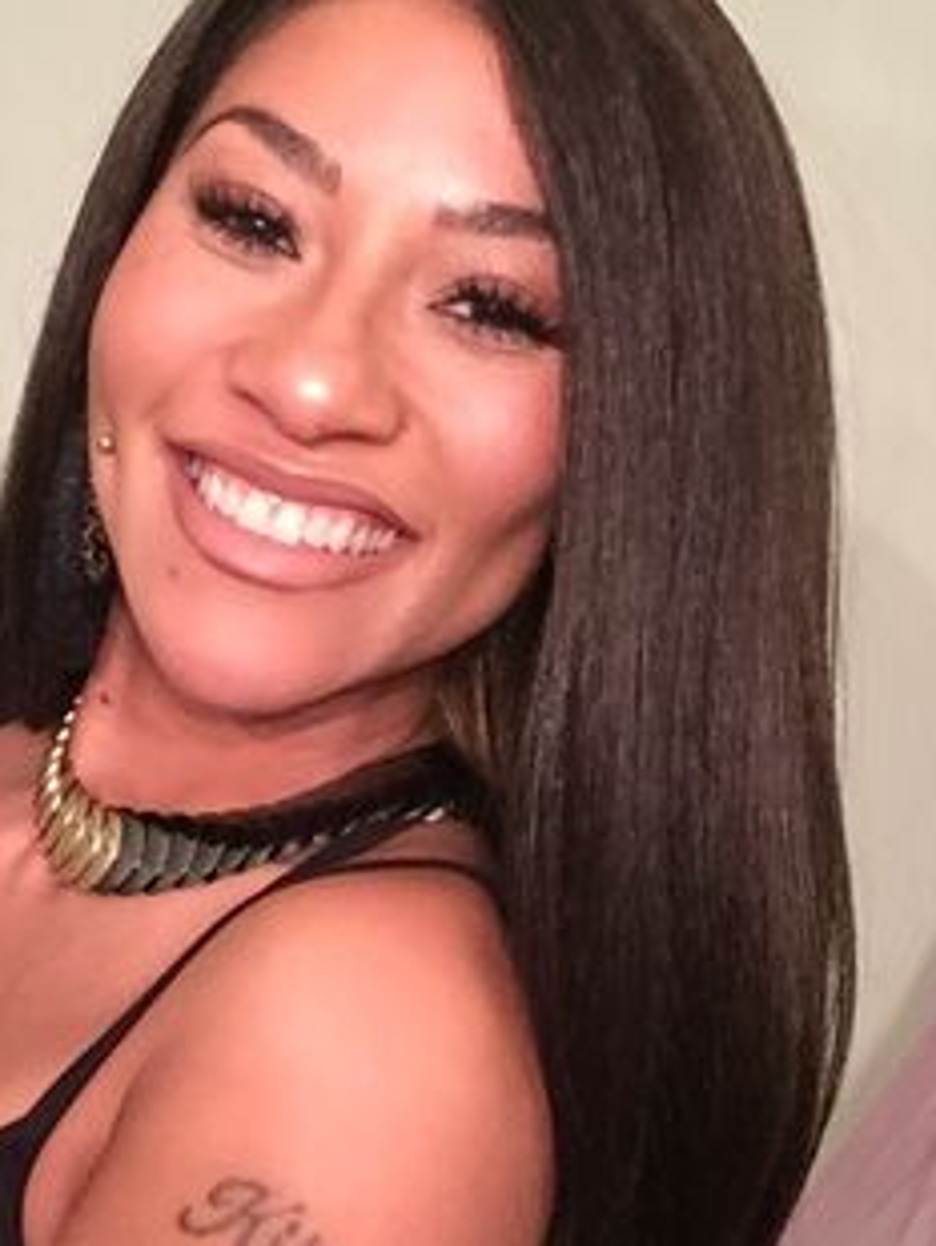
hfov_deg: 22.5
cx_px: 121
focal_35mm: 64
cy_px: 768
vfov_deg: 30.1
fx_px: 2304
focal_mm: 2.65
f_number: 2.2
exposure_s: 1/20
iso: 320
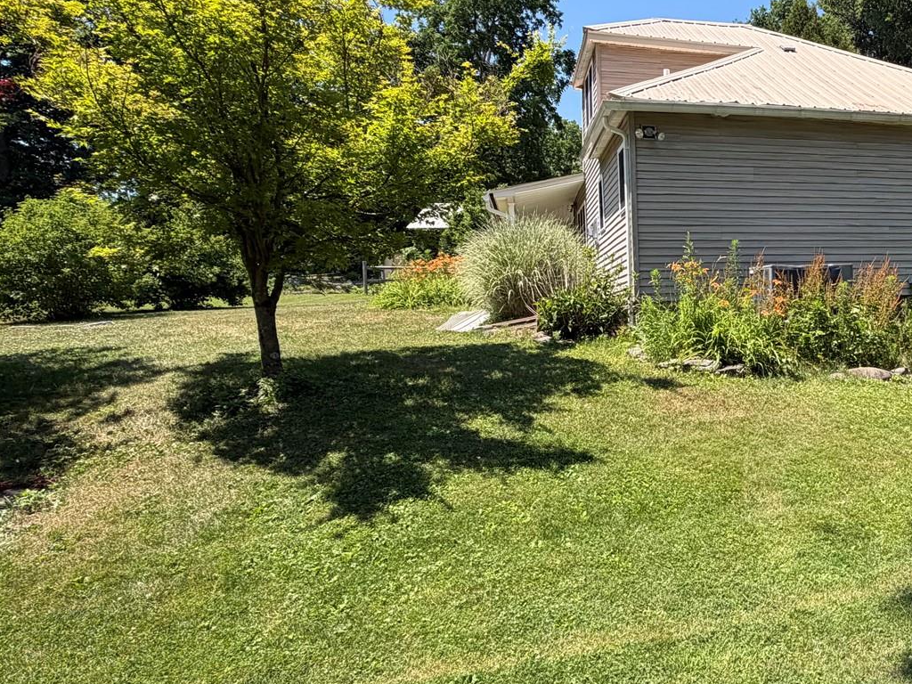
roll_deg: +2.8
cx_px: 739
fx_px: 738
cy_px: 297
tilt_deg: +1.1
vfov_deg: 49.6
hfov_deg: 58.2
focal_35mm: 28
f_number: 2.2
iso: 40
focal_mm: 2.22
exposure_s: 1/770
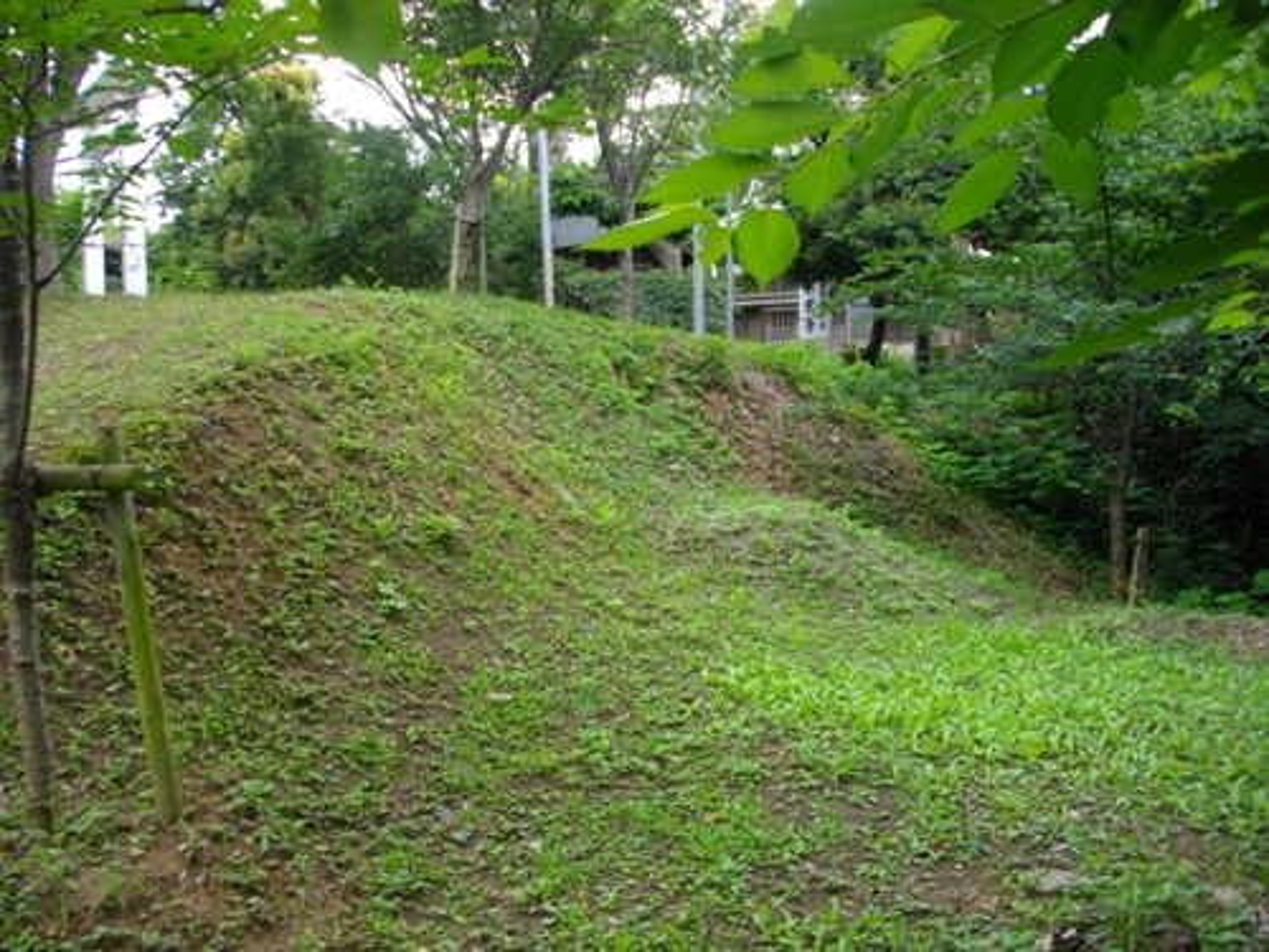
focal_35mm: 32
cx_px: 634
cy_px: 476
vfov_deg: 44.2
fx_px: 1173
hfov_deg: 56.8
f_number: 2.9
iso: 134
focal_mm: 5.7
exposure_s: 1/100
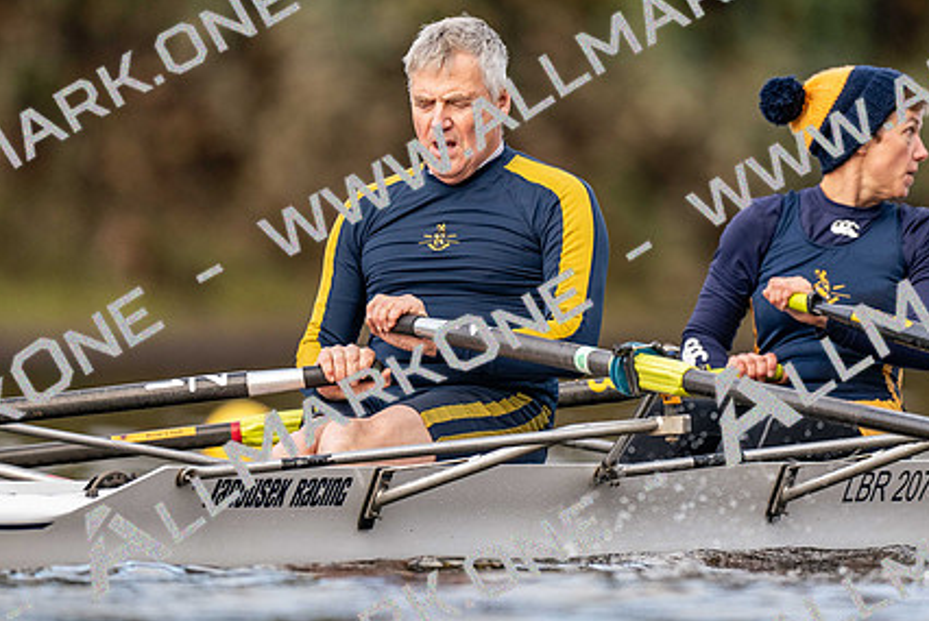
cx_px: 528
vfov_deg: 1.7
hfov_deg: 2.5
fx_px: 21079
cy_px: 263
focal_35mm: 816
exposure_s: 1/2500
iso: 1600
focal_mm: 600
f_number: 4
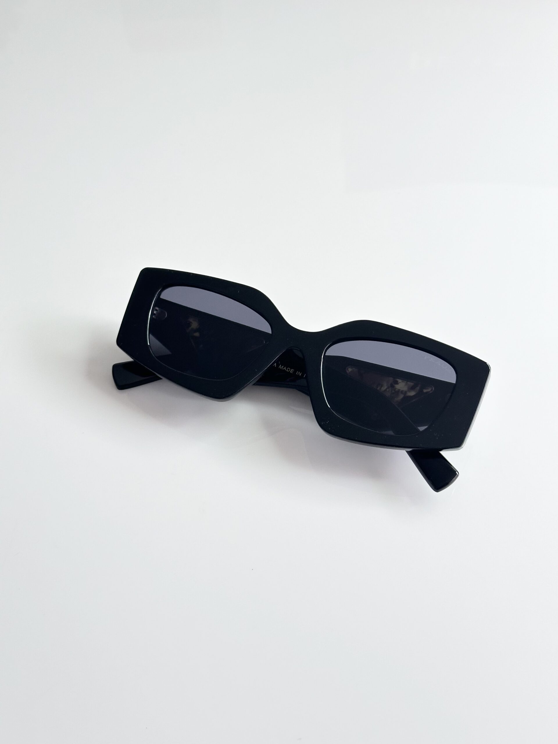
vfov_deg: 39.7
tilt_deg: -51.3
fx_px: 1032
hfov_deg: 30.3
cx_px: 279
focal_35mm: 48
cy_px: 372
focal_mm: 6.86
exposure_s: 1/50
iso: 80
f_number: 1.78
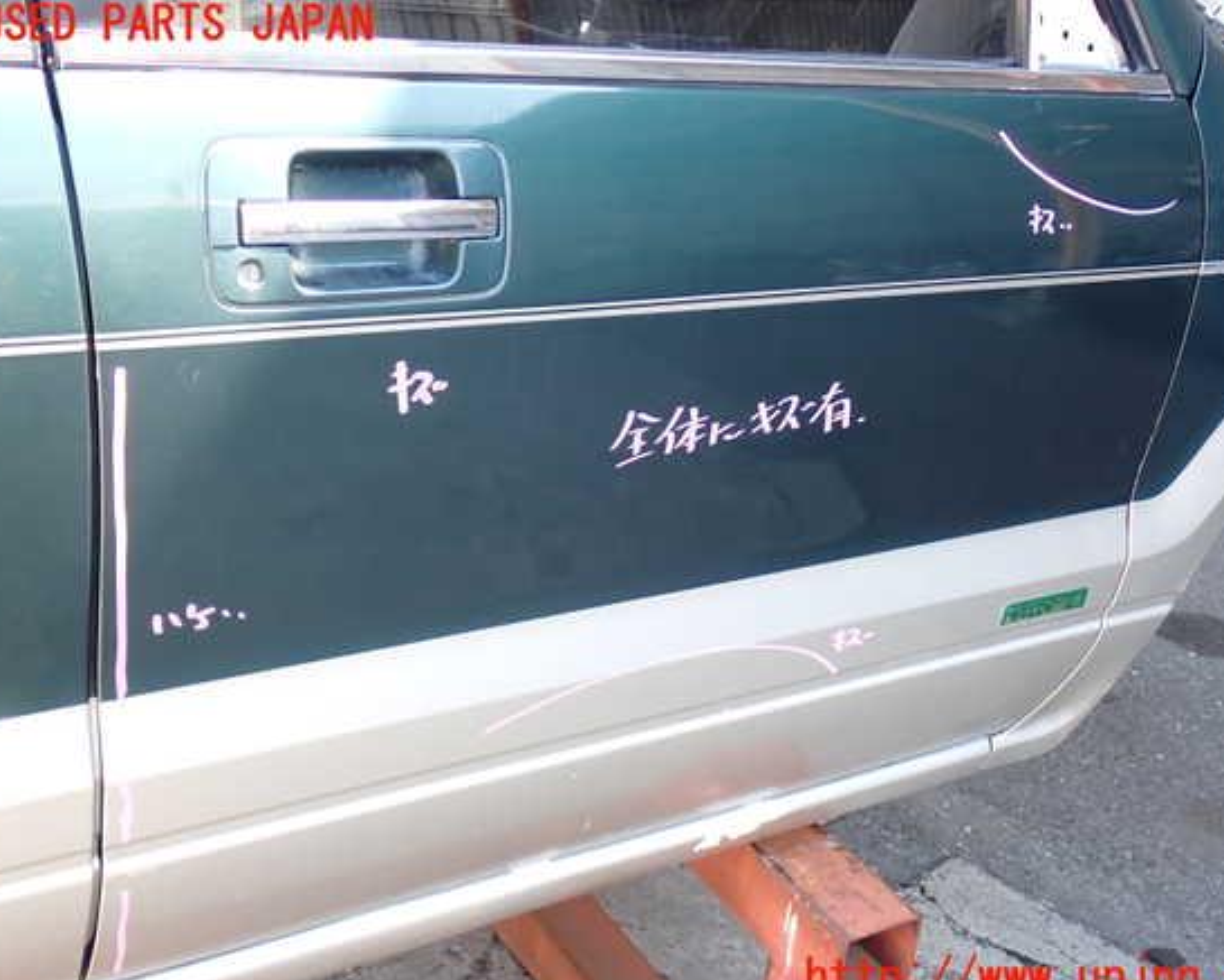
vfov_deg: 34.2
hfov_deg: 42.0
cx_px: 639
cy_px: 502
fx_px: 1594
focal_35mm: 44
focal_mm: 7.31
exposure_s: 1/80
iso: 125
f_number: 2.8
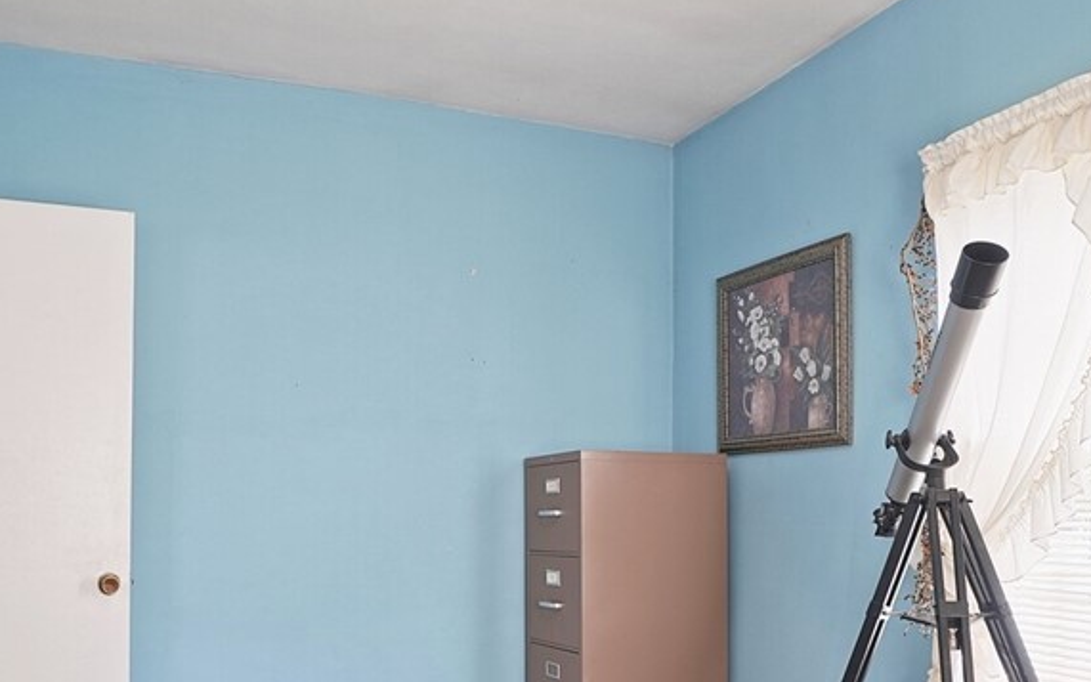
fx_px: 922
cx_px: 396
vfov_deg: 39.5
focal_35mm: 31
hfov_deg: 60.3
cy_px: 516
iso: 400
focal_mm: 16
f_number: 7.1
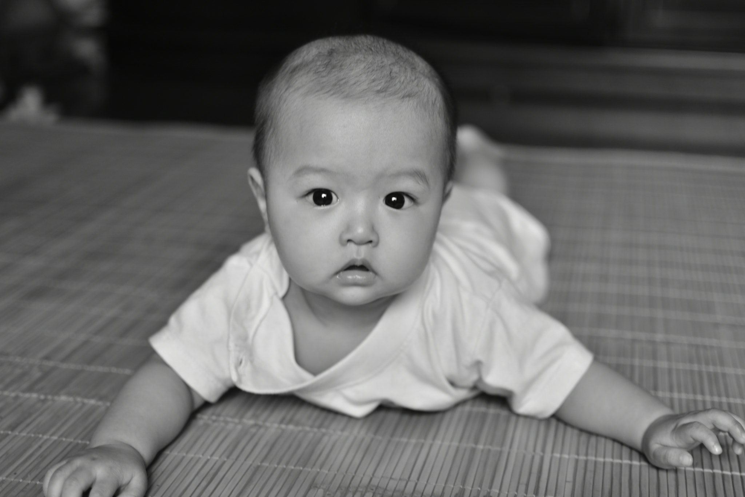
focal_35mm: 52
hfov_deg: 37.9
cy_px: 248
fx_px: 1086
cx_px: 372
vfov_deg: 25.7
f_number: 2.2
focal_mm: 35
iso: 100
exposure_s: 1/25
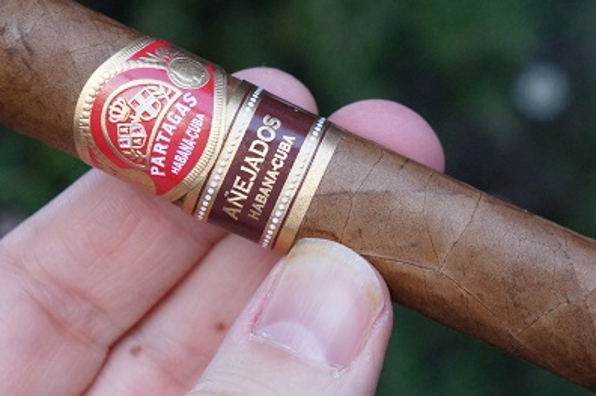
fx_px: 2412
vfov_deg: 9.4
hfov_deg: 14.1
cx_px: 393
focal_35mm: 146
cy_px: 218
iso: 2000
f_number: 8
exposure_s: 1/100
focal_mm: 55
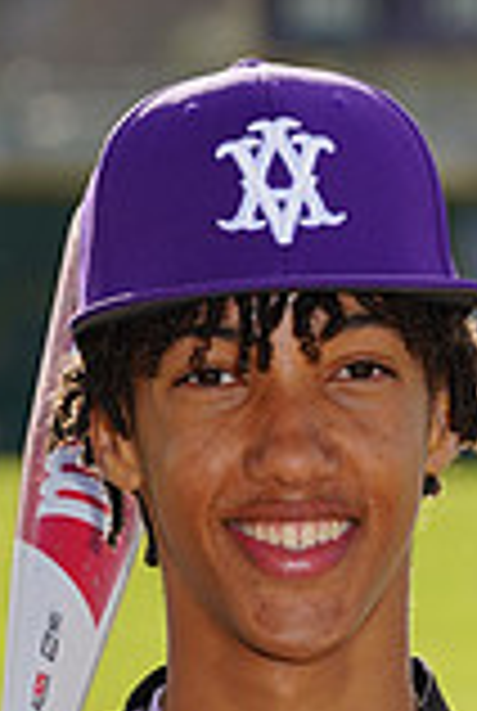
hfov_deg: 1.8
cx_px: 317
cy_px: 792
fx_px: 15572
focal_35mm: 787
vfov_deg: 2.6
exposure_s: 1/200
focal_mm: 215
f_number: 9
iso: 100
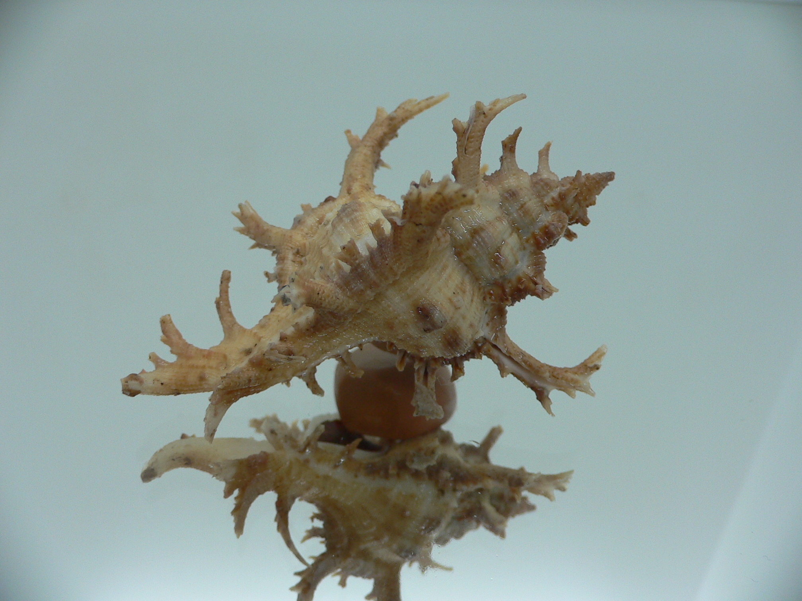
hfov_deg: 52.6
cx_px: 401
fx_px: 811
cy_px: 300
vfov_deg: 40.7
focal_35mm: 35
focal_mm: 4.6
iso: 80
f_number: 2.8
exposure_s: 1/60
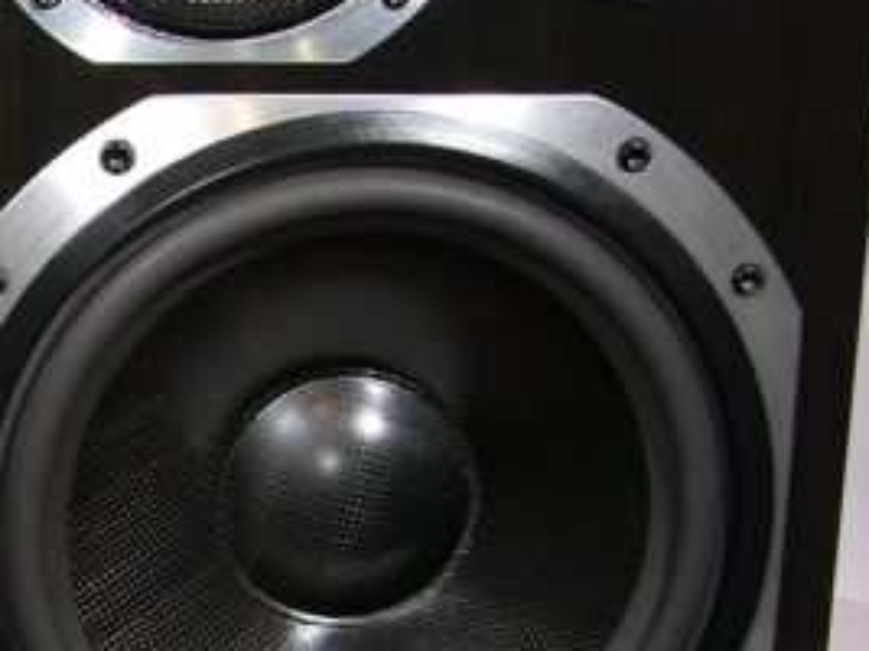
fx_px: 2534
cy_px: 553
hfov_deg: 18.7
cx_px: -91
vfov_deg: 14.5
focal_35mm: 101
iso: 50
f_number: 2.5
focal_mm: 11.5
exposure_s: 1/50
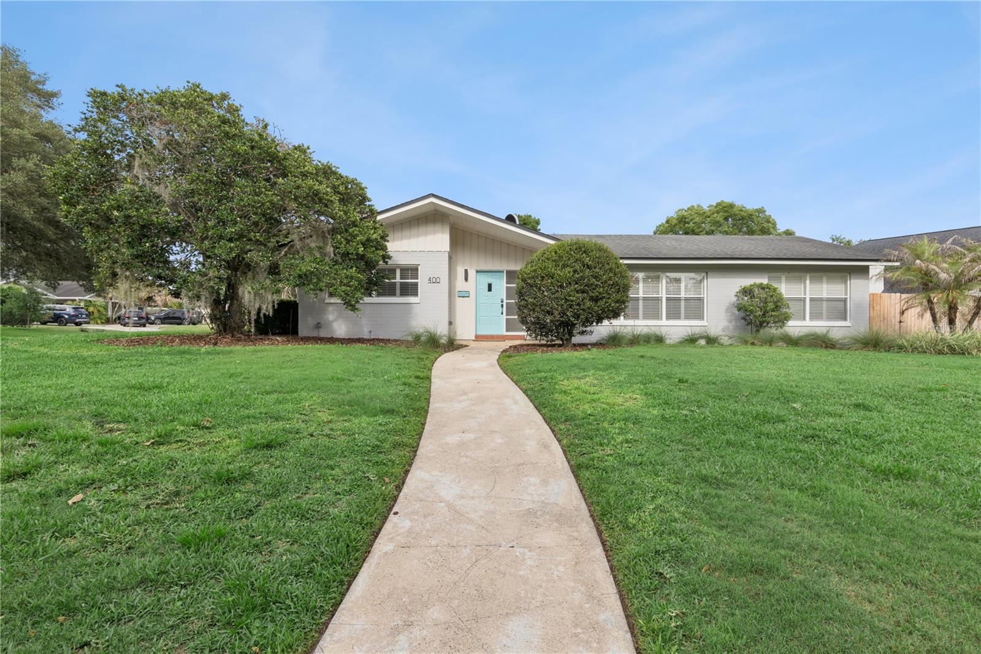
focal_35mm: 18
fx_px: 490
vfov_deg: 67.4
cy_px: 327
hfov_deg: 90.0
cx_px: 490
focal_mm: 18
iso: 100
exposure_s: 1/25
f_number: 18
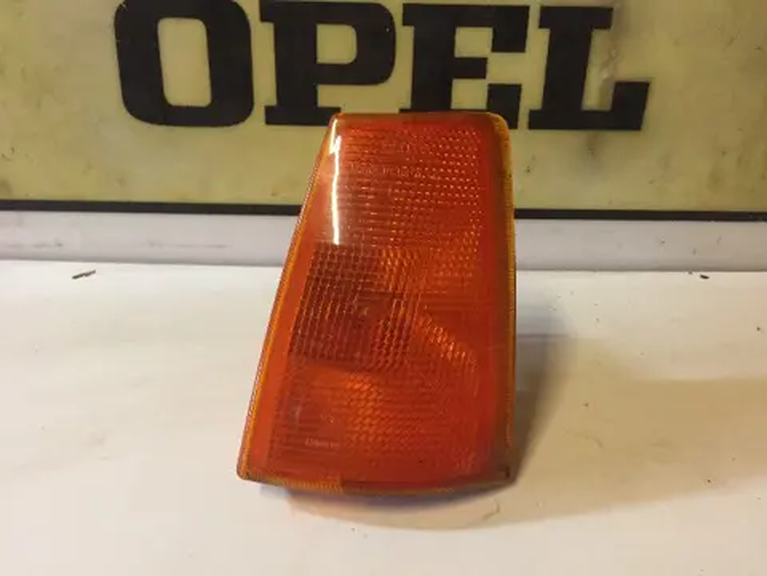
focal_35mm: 29
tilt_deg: -28.5
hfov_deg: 61.7
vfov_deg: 48.2
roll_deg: -3.5
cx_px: 384
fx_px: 643
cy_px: 288
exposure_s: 1/33
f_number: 2.2
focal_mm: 4.15
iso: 250
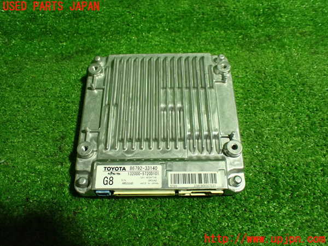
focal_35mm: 30
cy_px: 123
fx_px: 284
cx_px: 164
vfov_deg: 46.8
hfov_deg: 60.0
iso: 800
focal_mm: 5.4
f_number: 2.3
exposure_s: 1/125
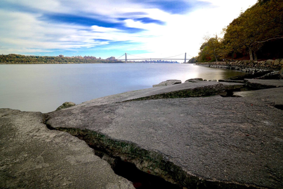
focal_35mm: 18
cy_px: 94
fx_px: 142
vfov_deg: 67.5
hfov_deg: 90.0
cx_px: 142
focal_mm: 18
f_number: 18
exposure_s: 30
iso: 50
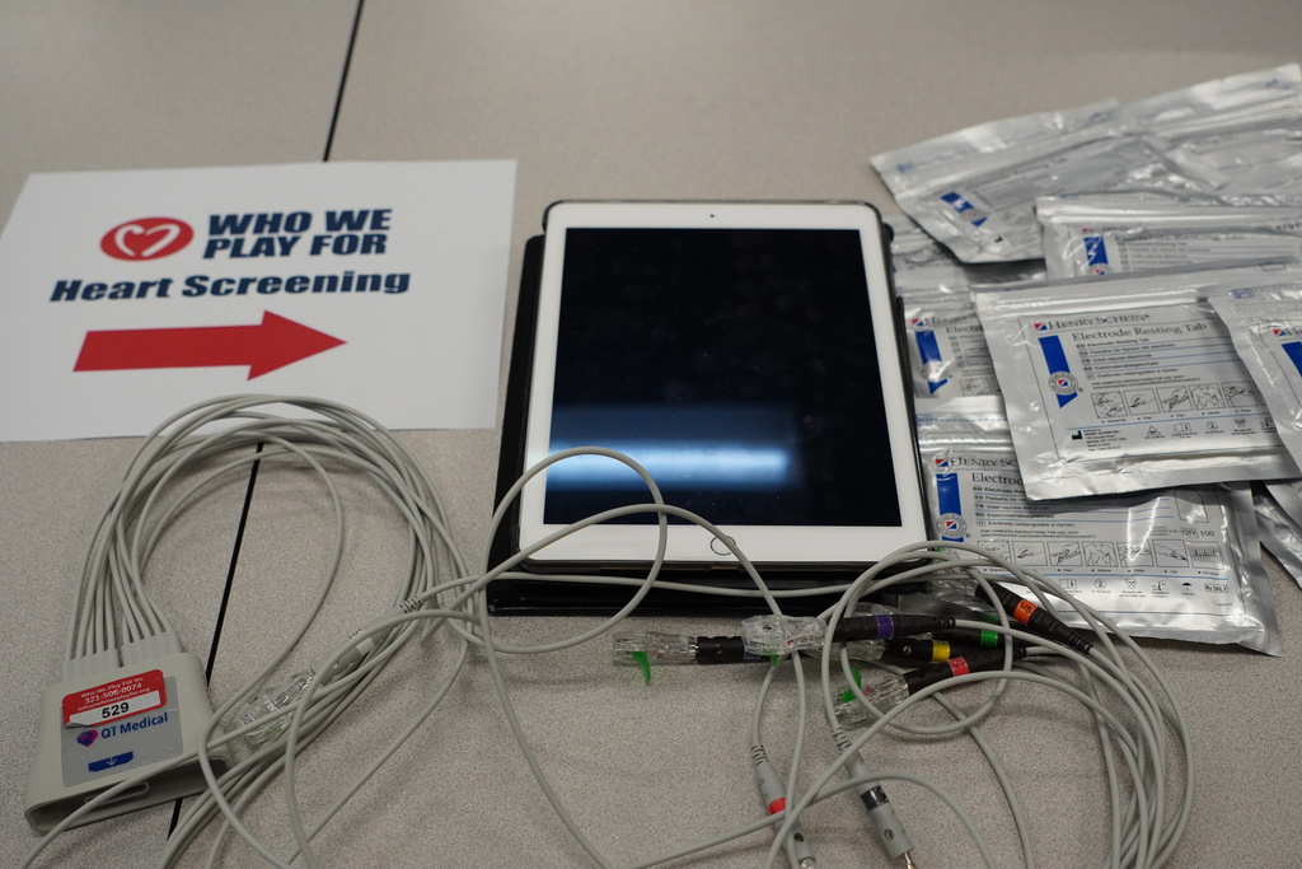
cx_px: 651
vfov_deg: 33.0
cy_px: 434
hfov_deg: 47.9
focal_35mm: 40
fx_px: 1465
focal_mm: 27
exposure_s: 1/160
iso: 800
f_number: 4
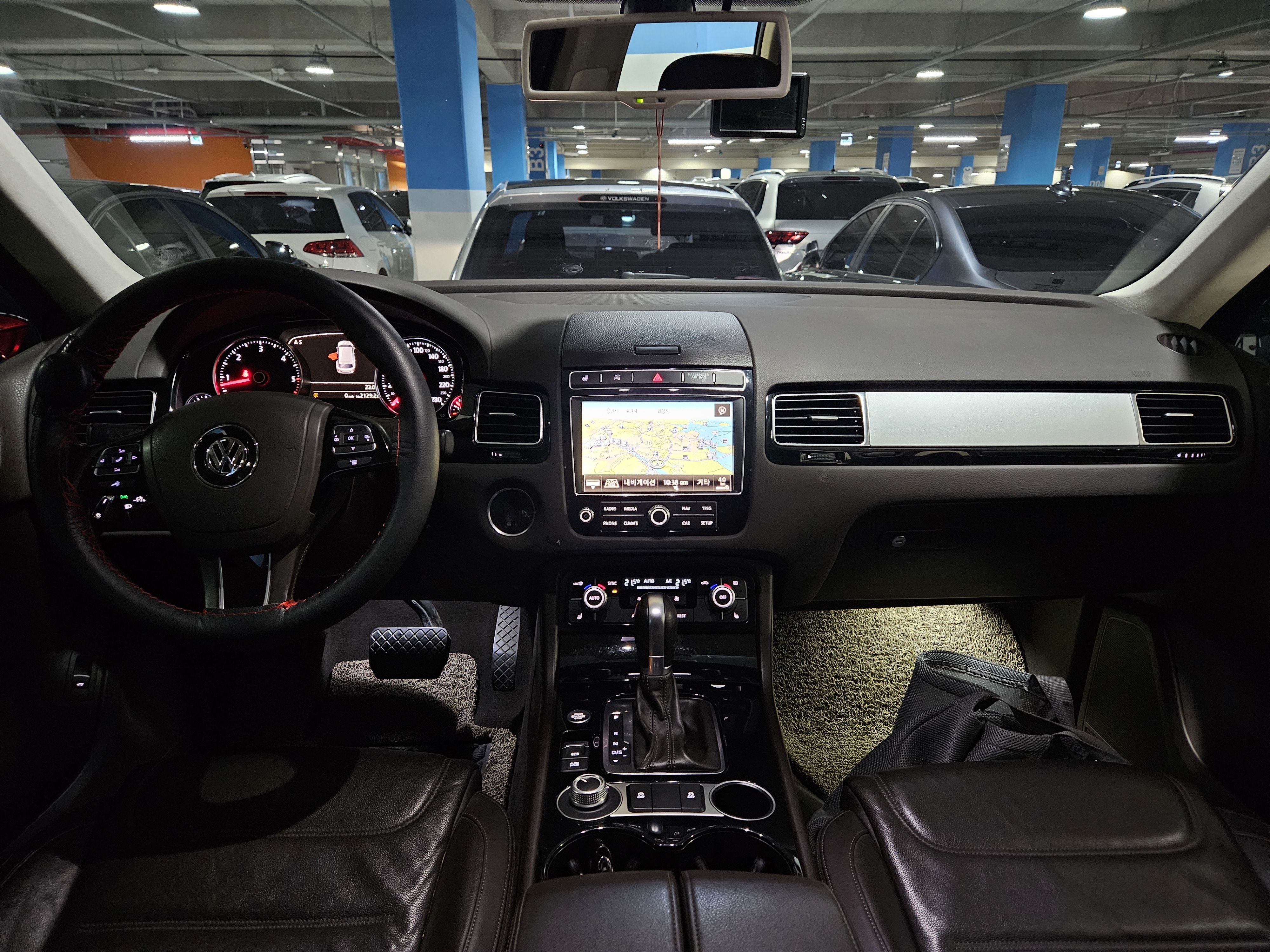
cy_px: 476
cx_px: 635
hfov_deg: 73.9
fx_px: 844
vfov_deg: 58.9
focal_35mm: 23
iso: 800
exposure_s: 1/24
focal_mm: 5.4
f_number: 1.8
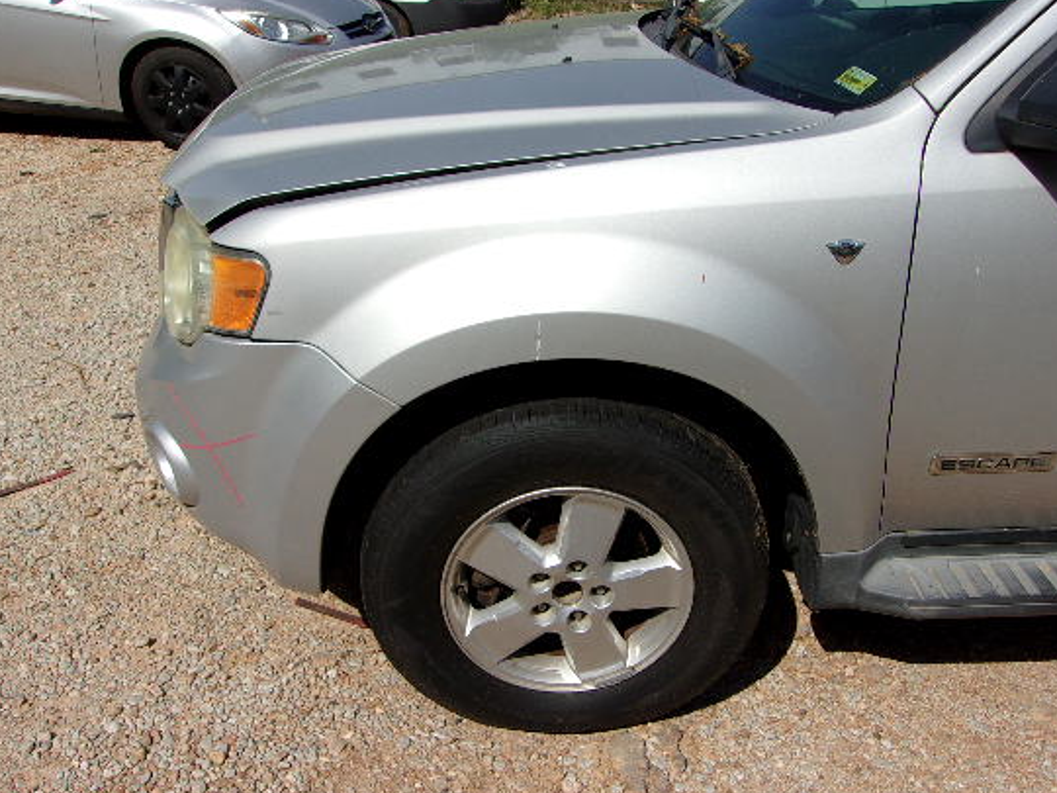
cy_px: 396
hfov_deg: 56.7
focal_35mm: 32
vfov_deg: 44.2
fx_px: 977
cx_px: 581
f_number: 10.4
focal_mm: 4.9
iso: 80
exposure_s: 1/170
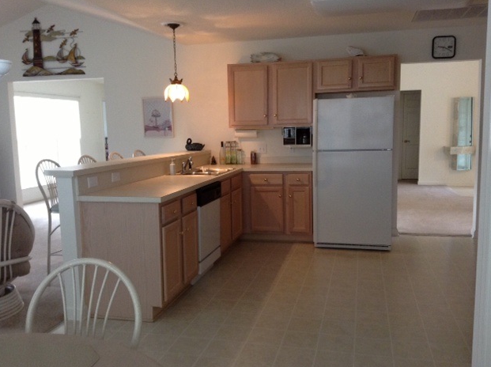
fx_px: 482
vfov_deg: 41.7
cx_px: 250
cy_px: 184
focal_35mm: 34
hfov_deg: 54.0
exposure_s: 1/24
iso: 100
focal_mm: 3.3
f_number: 2.4
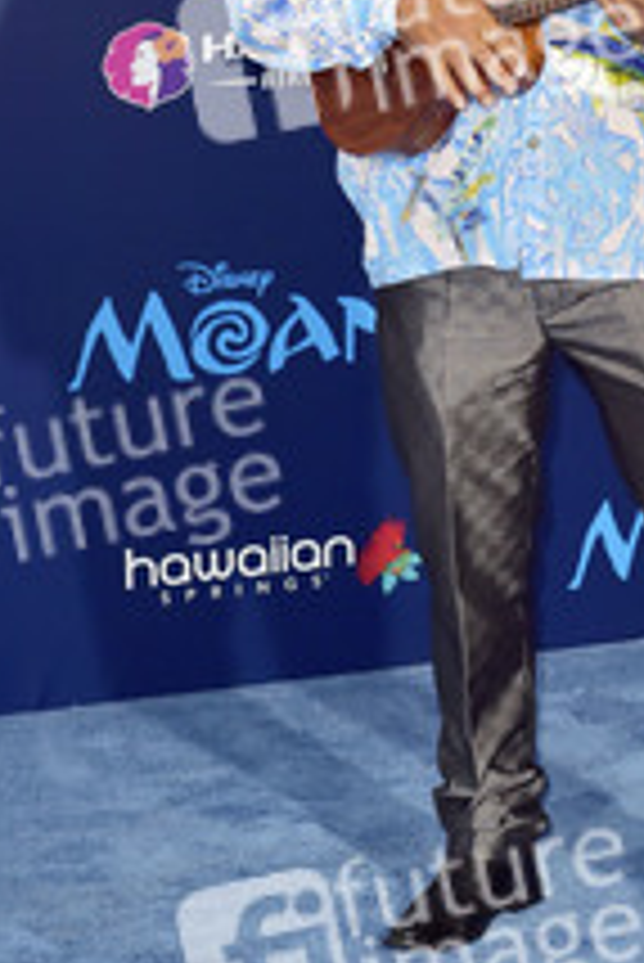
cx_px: 543
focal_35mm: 131
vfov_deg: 15.6
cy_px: 261
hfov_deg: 10.4
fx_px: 3509
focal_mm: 70
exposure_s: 1/320
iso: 400
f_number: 4.5
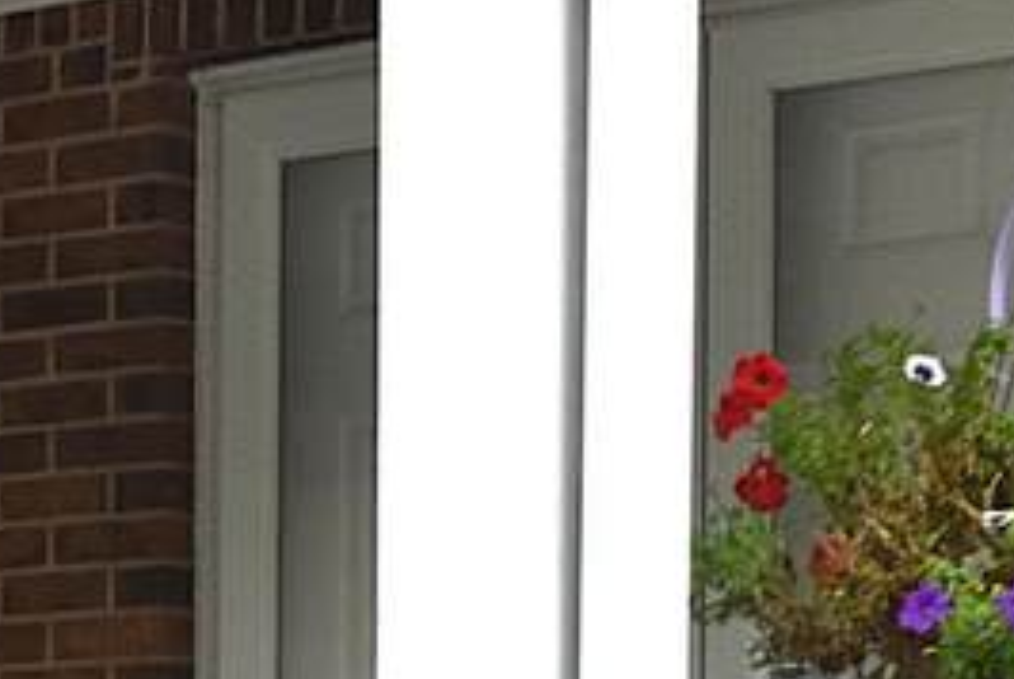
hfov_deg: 11.6
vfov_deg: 7.6
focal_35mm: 173
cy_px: 1368
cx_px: -179
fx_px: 4878
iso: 800
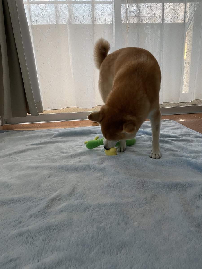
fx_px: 202
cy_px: 134
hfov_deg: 53.1
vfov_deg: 67.3
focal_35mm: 26
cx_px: 101
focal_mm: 4.2
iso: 125
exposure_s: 1/74
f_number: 1.6
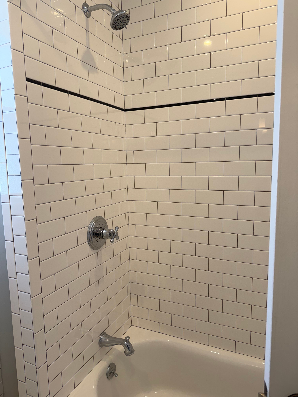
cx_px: 149
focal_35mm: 24
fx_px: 275
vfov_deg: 71.6
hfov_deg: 56.8
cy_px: 198
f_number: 1.78
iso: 64
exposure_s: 1/120
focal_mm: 6.76
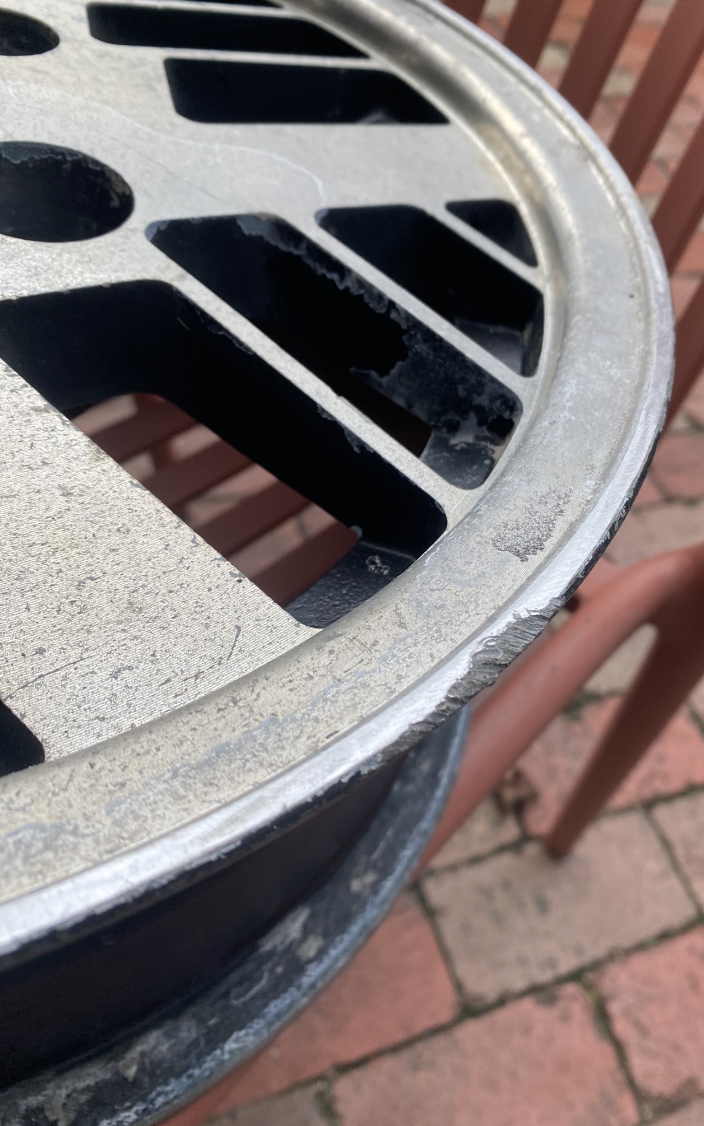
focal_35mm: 27
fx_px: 829
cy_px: 564
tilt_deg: -53.5
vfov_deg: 68.4
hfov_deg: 45.9
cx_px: 407
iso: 32
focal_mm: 4.25
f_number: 1.8
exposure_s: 1/919
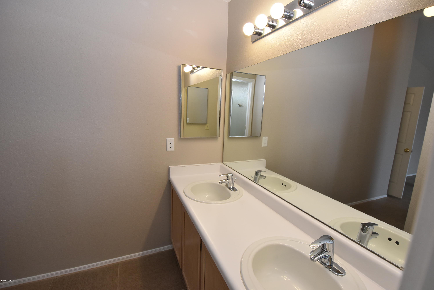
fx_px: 199
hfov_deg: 94.9
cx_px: 217
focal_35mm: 16
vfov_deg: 72.2
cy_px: 145
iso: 800
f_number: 5.6
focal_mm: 11
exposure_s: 1/125
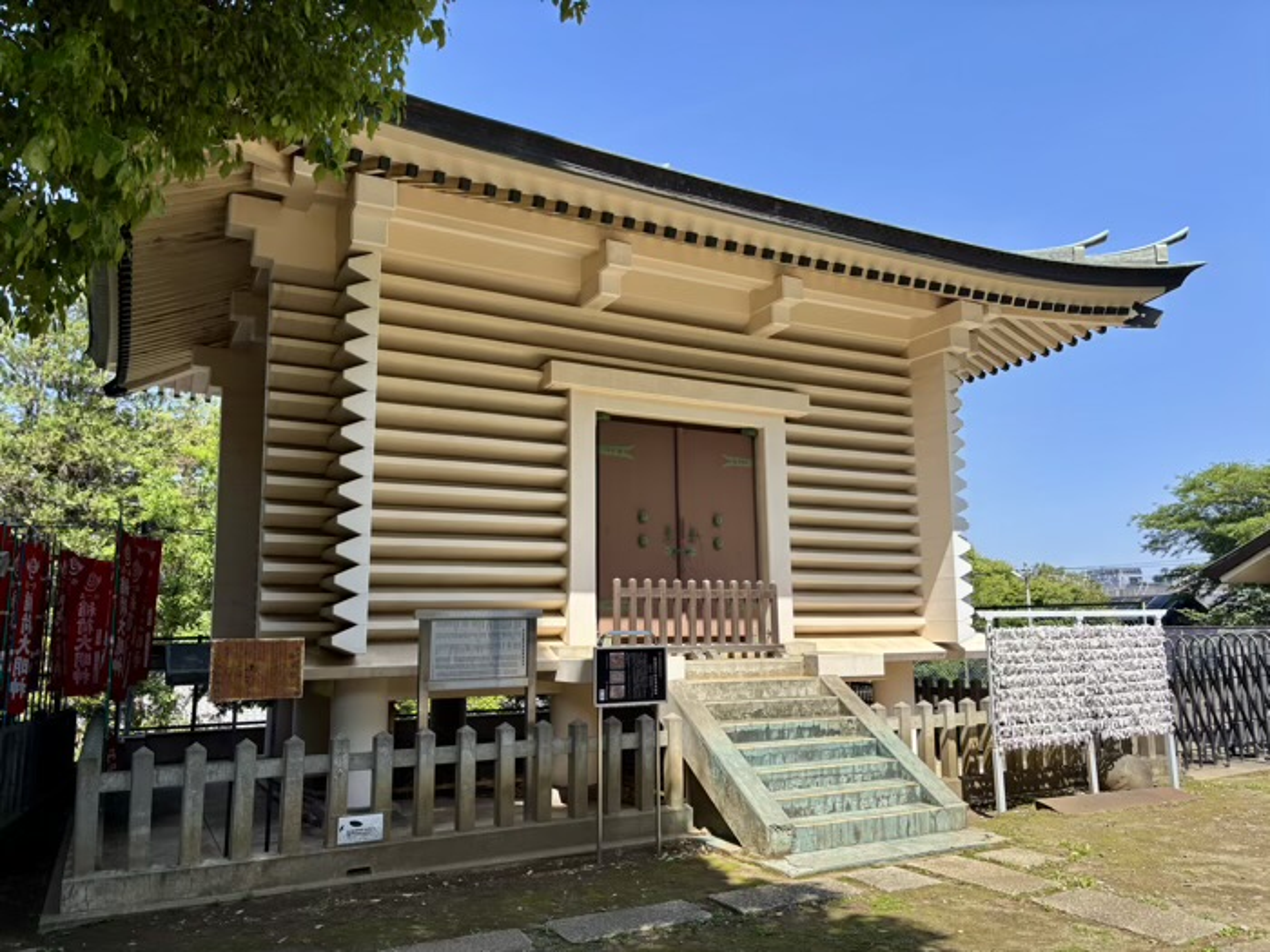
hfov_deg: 67.3
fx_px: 954
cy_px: 476
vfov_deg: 53.1
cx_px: 635
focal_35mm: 26
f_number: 1.6
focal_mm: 5.96
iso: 50
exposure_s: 1/1812
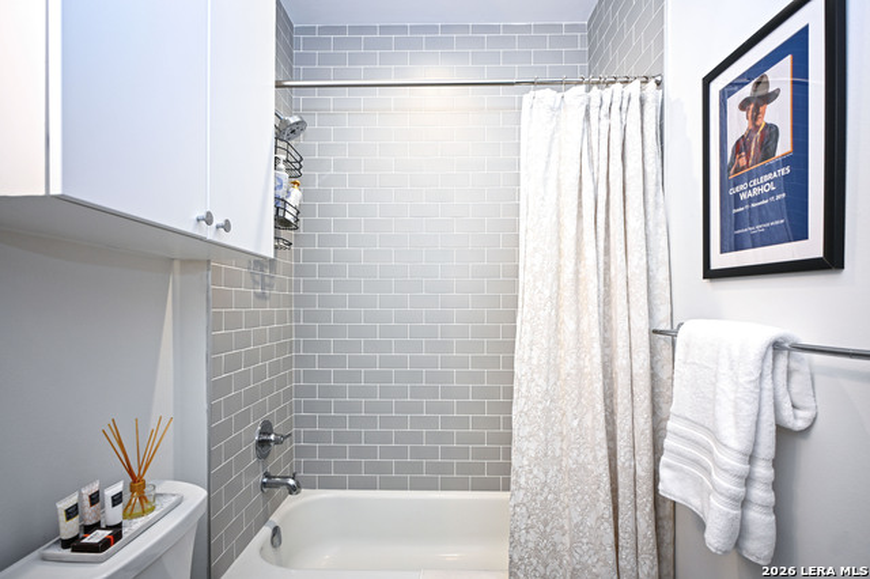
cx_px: 435
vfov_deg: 67.3
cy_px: 290
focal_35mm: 18
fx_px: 435
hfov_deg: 90.0
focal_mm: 12
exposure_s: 1/20
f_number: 3.5
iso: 110
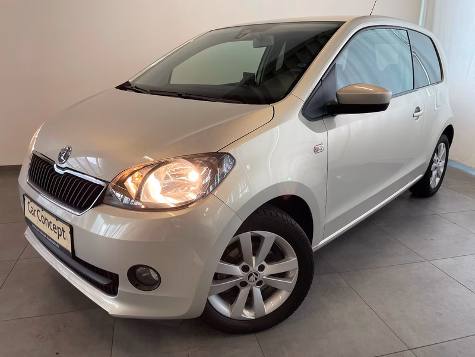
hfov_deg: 67.3
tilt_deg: -17.1
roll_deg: -0.3
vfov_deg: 53.1
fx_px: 357
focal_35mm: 26
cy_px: 178
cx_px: 238
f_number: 1.6
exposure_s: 1/100
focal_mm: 4.2
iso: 80
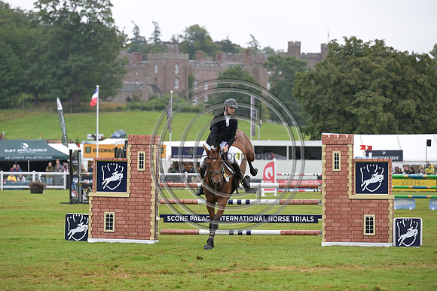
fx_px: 1700
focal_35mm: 140
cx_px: 218
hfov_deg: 14.7
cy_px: 146
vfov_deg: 9.8
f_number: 4
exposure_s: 1/1250
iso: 900
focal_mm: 140
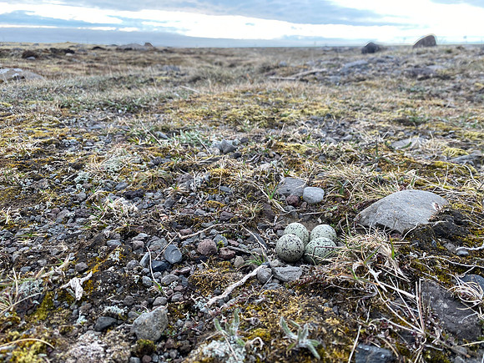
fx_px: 364
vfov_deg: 53.1
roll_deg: -0.9
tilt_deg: -19.9
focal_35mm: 26
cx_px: 242
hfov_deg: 67.3
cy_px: 182
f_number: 1.8
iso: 32
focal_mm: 4.25
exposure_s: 1/159
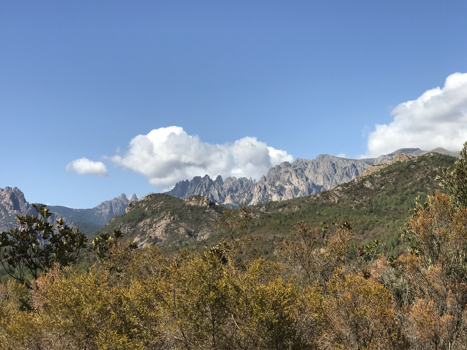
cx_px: 234
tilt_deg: +6.9
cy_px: 175
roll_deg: -0.3
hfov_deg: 33.8
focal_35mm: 57
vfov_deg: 25.7
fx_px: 769
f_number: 2.8
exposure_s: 1/1030
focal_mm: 6.6
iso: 20
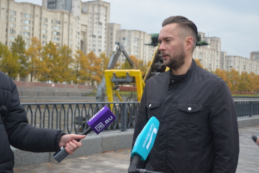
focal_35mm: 54
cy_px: 86
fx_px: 388
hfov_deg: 36.9
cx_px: 130
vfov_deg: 25.1
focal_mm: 36
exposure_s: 1/250
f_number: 5
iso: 400
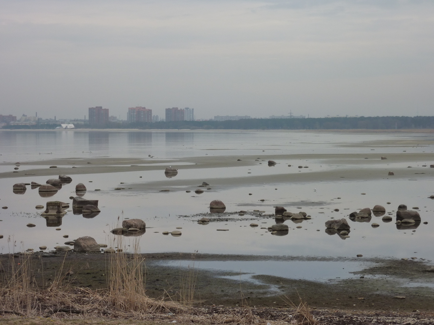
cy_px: 162
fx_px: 1128
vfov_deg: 16.4
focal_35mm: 90
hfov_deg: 21.8
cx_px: 217
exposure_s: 1/400
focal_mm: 14.7
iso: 125
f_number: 4.3
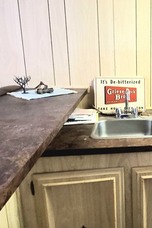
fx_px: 203
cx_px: 159
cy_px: 97
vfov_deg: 58.5
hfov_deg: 36.1
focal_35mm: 32
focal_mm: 2.2
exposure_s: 1/24
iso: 800
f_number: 2.2
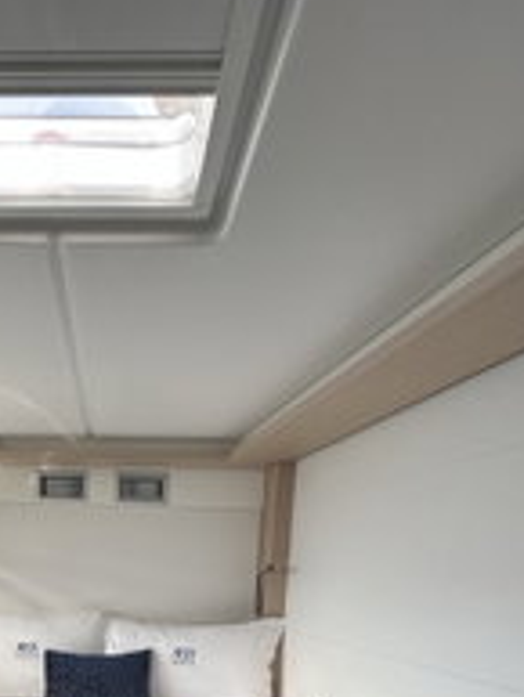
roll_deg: -1.3
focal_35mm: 29
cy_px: 664
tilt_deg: -10.0
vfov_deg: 51.9
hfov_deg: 45.6
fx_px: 585
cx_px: 98
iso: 125
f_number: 2.2
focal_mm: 2.22
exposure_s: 1/99
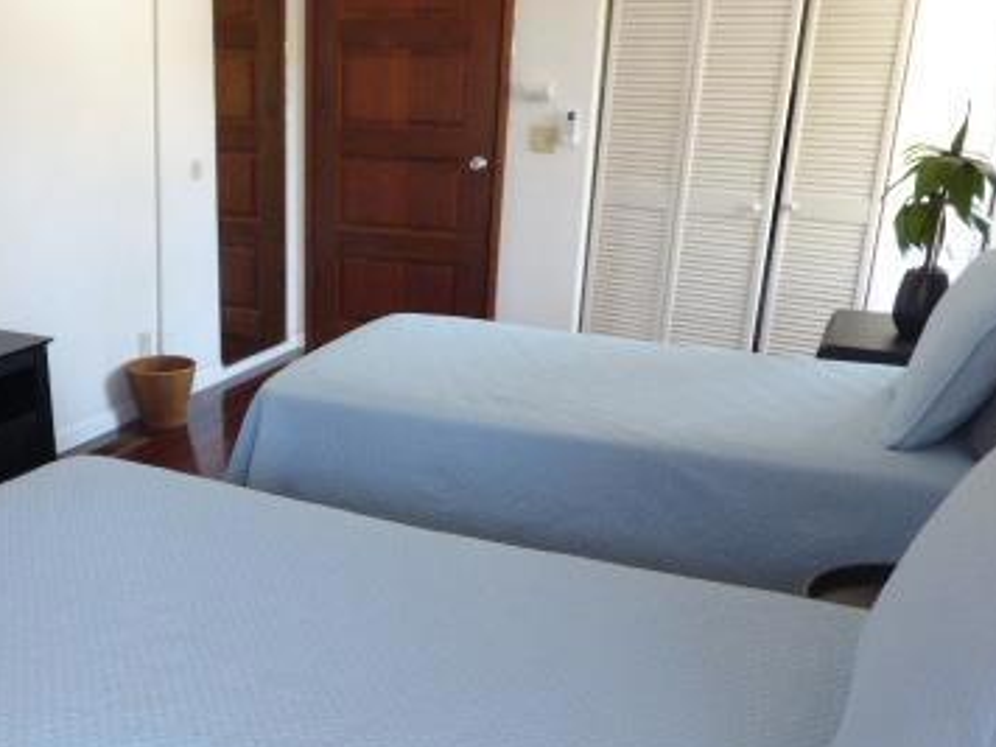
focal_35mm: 36
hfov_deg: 50.0
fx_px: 1036
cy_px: 467
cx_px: 299
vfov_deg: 39.4
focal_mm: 3.58
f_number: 2.8
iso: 200
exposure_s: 1/25
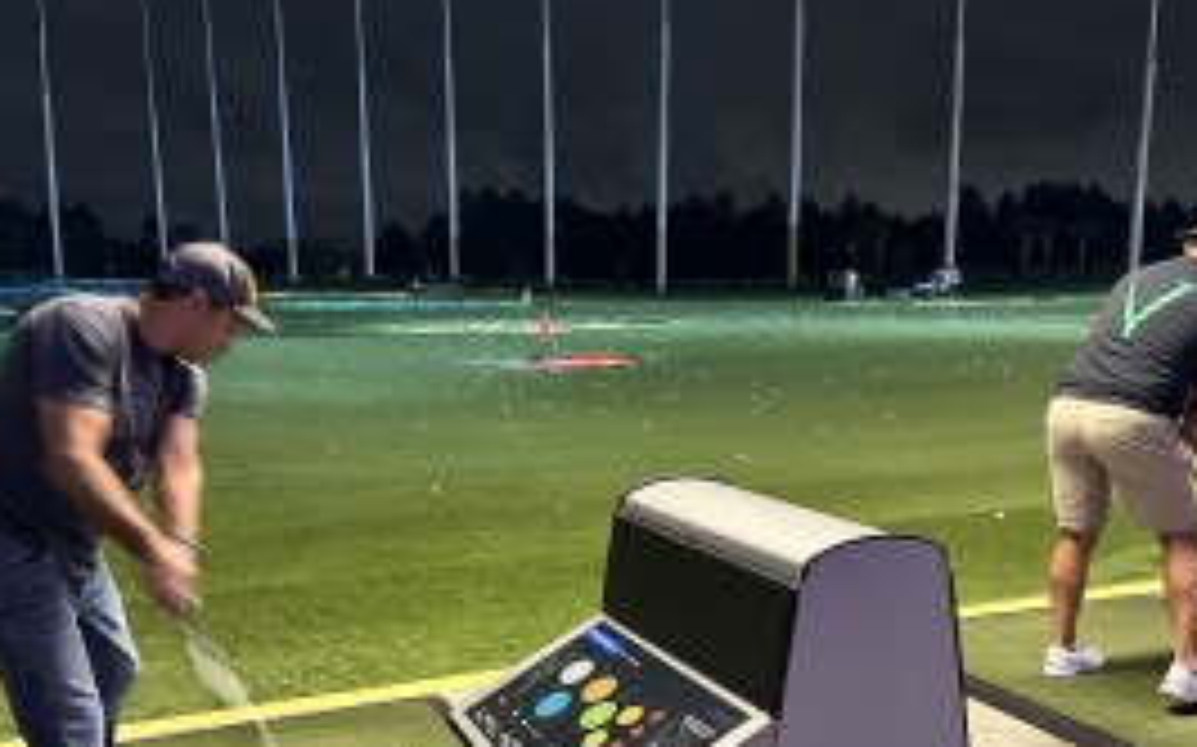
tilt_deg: -11.0
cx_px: 531
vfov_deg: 35.9
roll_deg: +0.9
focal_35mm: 35
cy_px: 495
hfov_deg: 55.2
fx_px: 1141
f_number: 1.78
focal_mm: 6.86
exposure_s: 1/30
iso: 1000
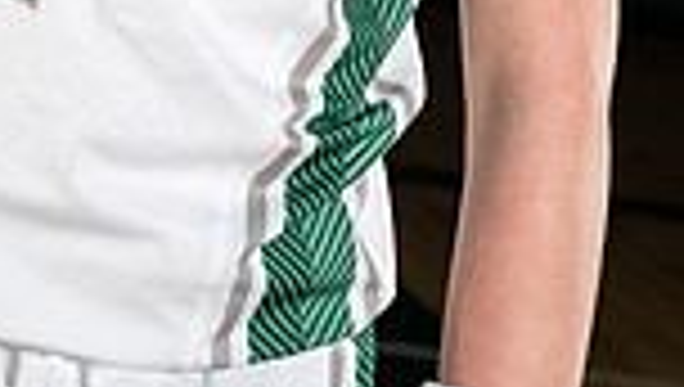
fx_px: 3033
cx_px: 72
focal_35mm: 167
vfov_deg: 6.8
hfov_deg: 12.8
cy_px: -616
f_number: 6.3
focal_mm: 54
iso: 320
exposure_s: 1/250
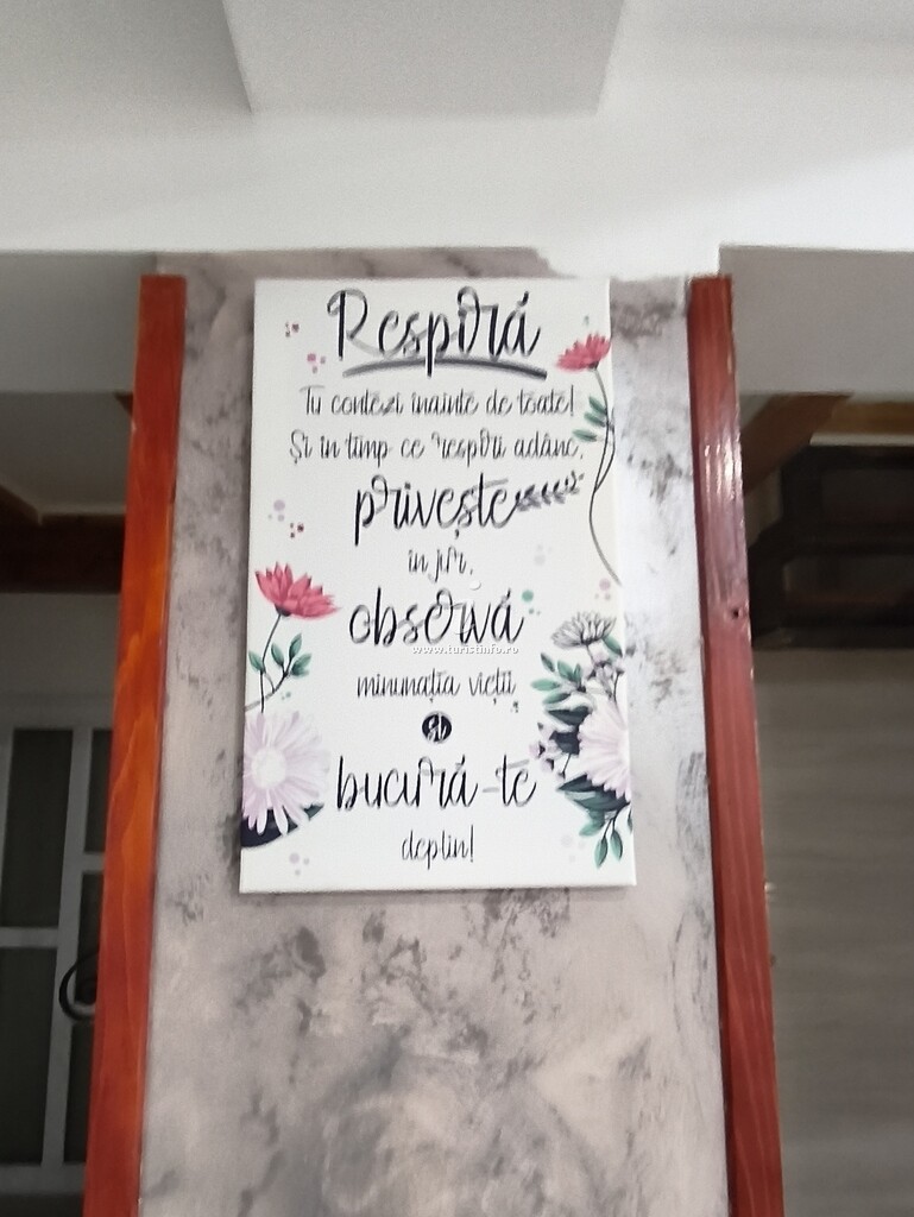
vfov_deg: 73.9
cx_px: 457
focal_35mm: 23
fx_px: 809
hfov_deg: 58.9
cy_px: 608
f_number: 2.2
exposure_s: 1/33.3
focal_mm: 1.65
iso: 500
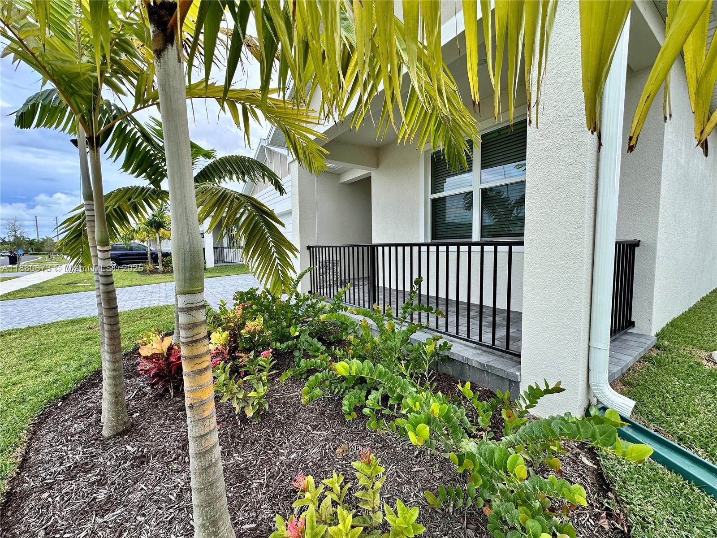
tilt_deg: -4.6
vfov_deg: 85.7
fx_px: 290
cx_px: 358
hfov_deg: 102.1
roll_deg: +0.7
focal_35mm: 14
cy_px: 269
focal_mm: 2.22
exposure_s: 1/575
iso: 40
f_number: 2.2
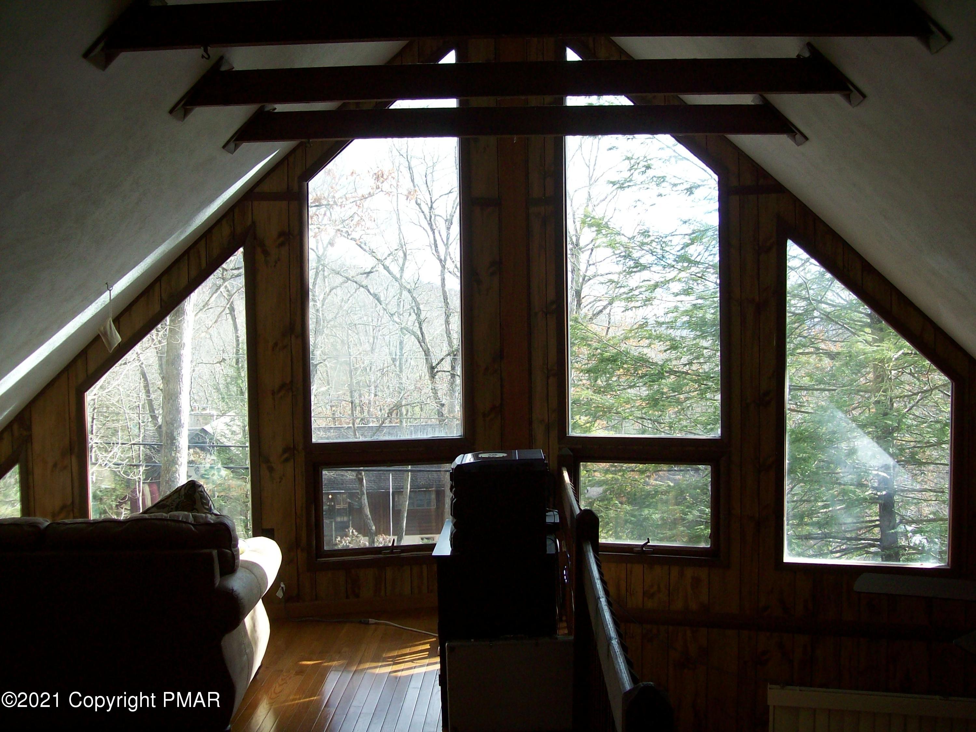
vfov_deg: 39.7
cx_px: 488
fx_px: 1015
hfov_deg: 51.4
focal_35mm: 36
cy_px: 366
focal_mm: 6
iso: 80
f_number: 2.7
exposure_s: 1/130
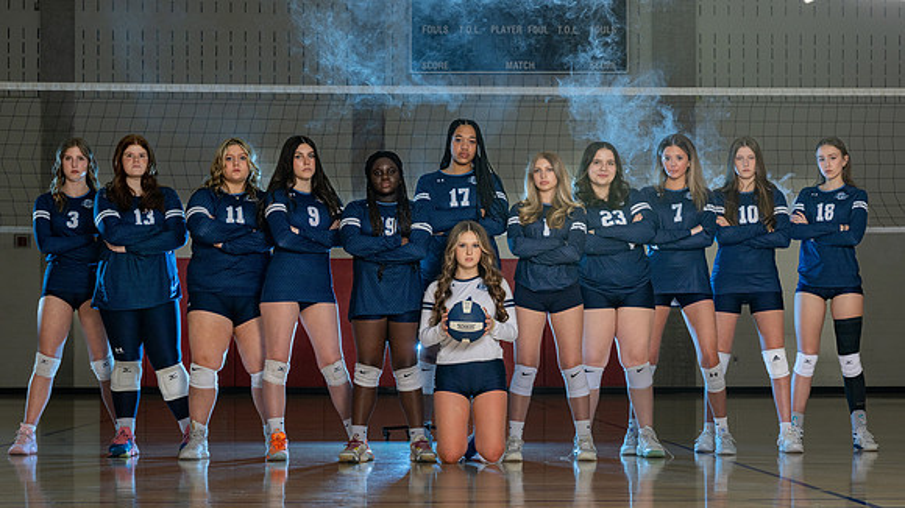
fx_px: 2098
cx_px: 525
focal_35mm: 87
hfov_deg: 24.3
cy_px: 325
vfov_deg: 13.8
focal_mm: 70
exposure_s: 1/125
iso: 400
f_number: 9
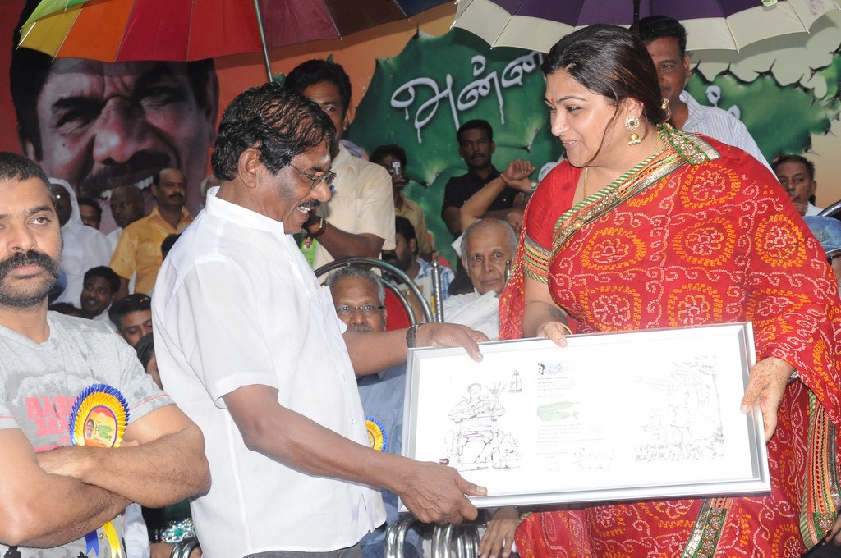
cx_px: 420
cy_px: 279
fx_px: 1575
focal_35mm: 68
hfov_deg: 29.9
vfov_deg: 20.1
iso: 1250
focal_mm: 45
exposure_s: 1/125
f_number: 11
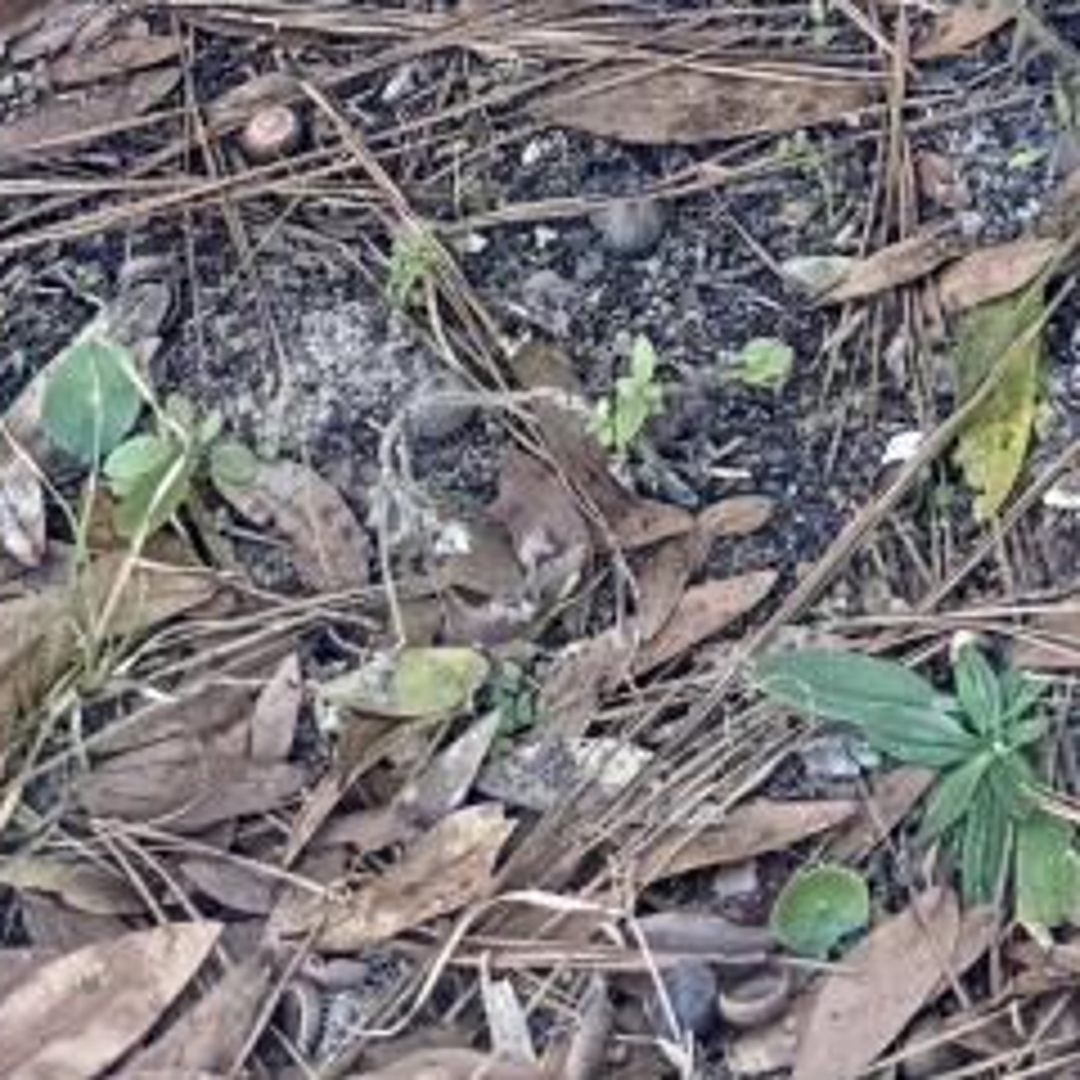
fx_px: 6248
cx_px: 2300
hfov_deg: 9.2
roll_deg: -0.5
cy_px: -2714
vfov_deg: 7.8
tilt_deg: -22.9
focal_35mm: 177
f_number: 1.78
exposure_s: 1/342
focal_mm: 6.76
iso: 80
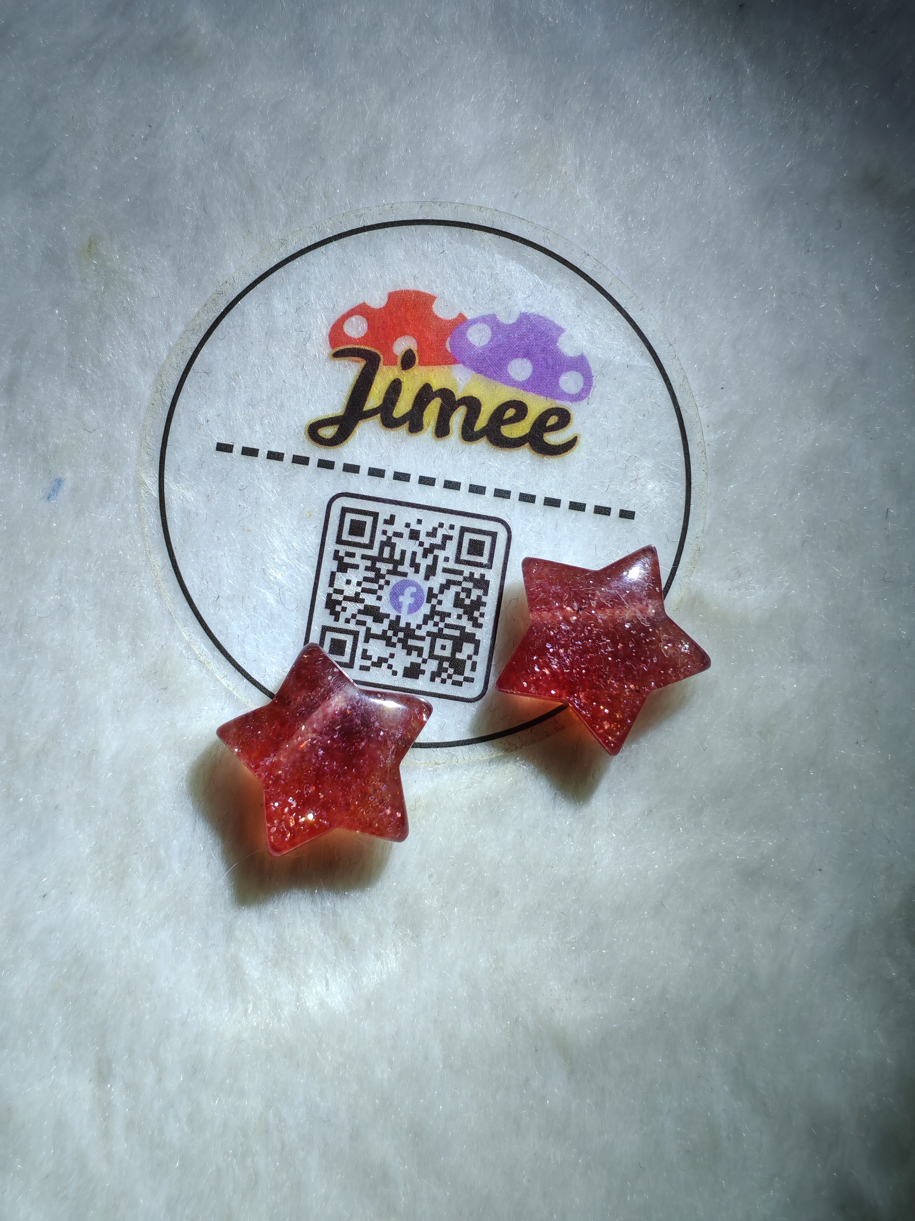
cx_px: 458
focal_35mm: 60
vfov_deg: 32.2
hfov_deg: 24.4
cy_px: 610
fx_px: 2115
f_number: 1.95
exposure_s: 1/410
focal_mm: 5.52
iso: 64
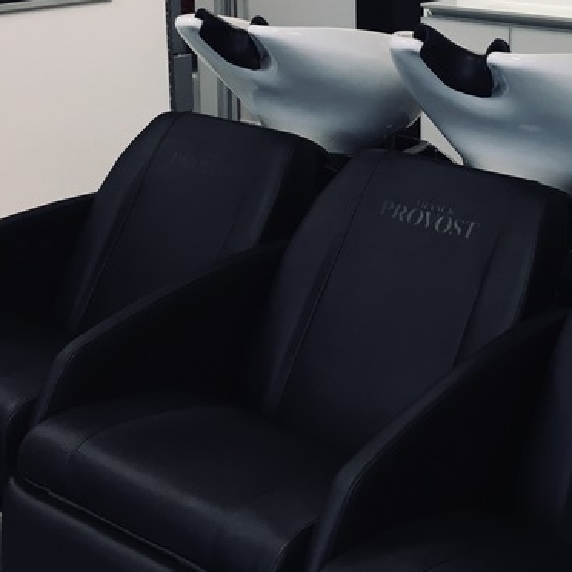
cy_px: 78
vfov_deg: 26.9
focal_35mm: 62
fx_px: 1159
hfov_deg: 27.4
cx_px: 412
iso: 25
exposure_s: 1/33
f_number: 2.2
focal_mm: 4.15
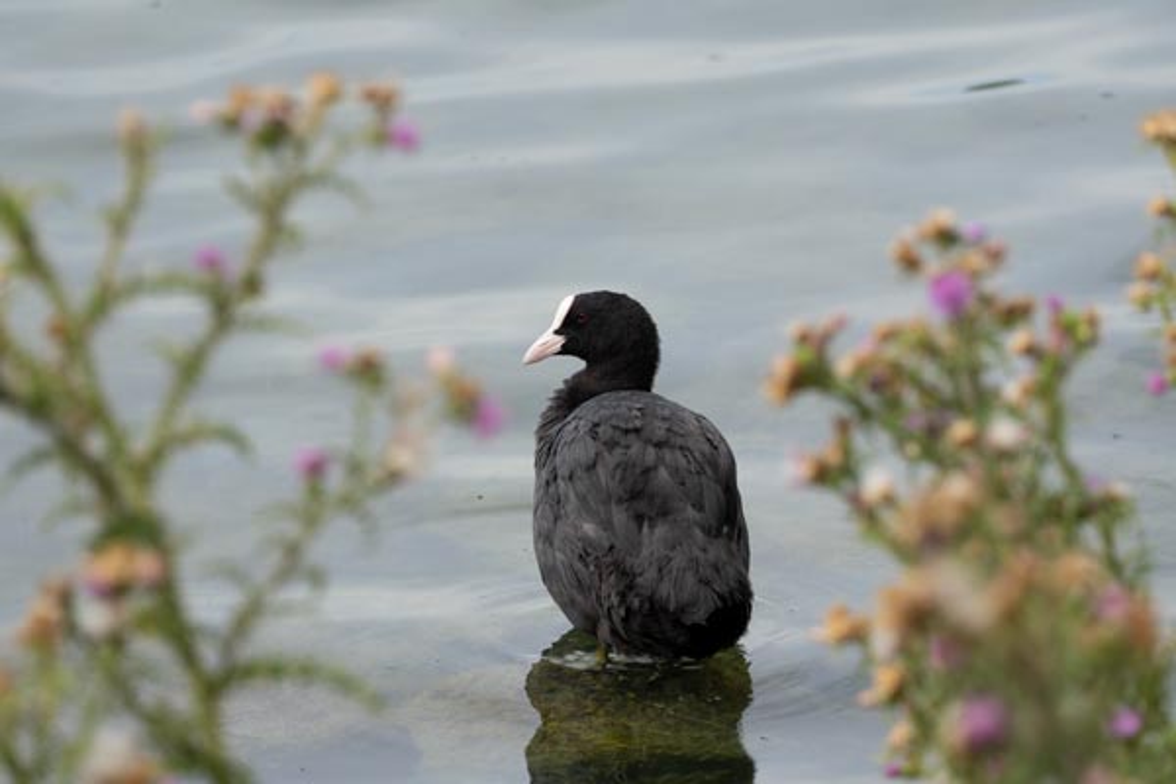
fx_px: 13066
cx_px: 588
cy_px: 392
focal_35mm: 400
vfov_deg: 3.4
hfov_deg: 5.2
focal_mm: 400
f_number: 11
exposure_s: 1/400
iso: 500
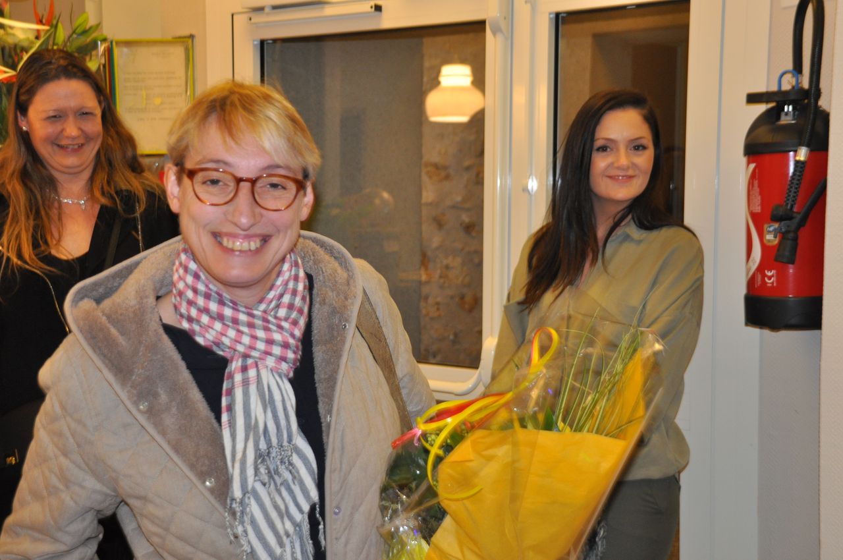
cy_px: 280
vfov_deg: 26.4
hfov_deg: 38.9
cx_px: 422
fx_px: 1193
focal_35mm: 51
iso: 800
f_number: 4.5
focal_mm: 34
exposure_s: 1/60
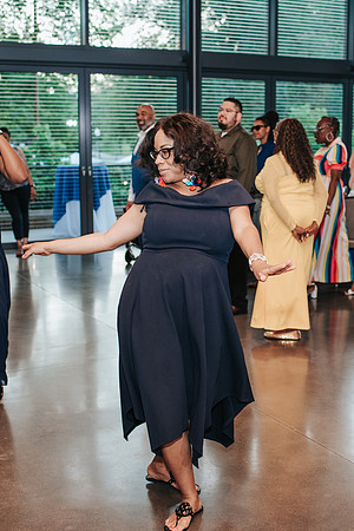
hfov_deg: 25.8
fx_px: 774
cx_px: 177
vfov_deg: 37.9
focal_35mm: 52
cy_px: 266
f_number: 2.8
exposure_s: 1/160
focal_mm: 35
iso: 900
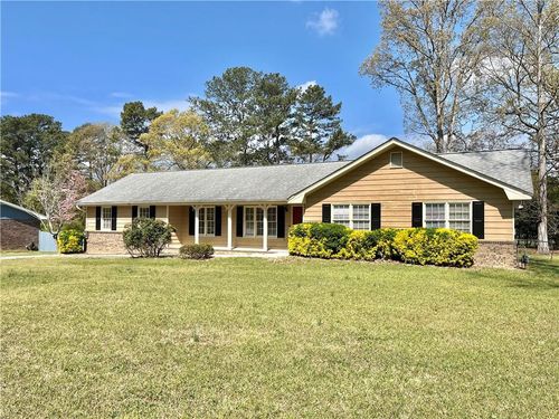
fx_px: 420
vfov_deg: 53.1
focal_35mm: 26
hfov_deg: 67.3
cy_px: 210
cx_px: 280
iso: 50
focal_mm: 5.1
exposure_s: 1/4149
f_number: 1.6
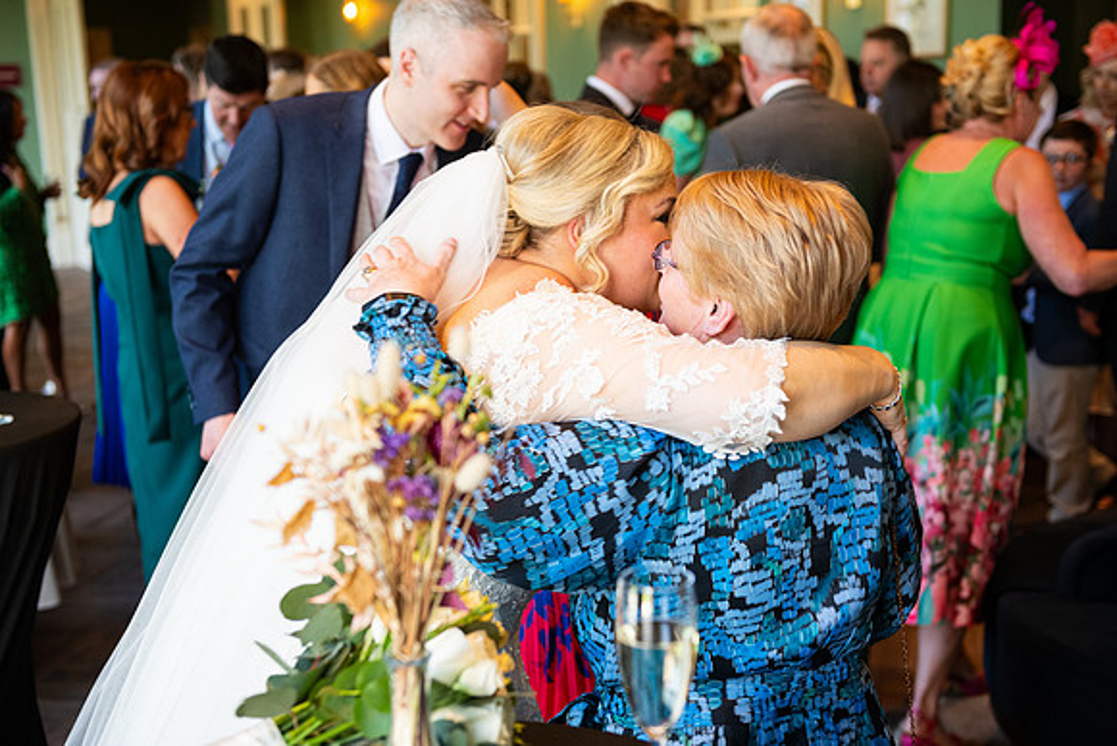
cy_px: 373
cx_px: 558
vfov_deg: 27.0
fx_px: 1552
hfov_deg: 39.6
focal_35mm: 50
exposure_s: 1/160
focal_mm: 50
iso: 800
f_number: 3.5
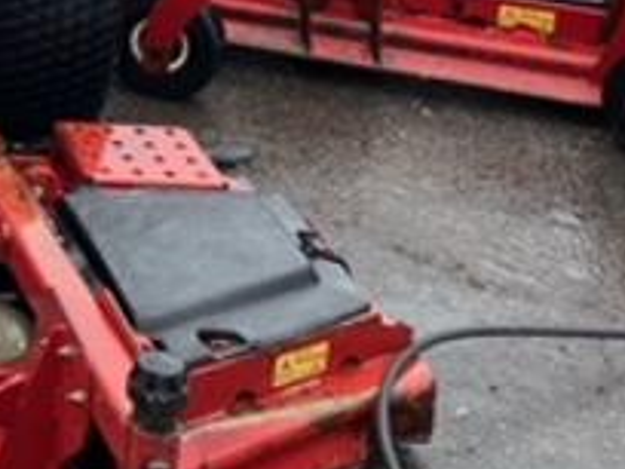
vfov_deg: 13.5
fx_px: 1842
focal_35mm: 102
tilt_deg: -10.0
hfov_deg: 17.1
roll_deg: -0.2
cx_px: -352
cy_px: -288
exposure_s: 1/222
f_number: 1.8
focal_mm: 4.25
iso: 32
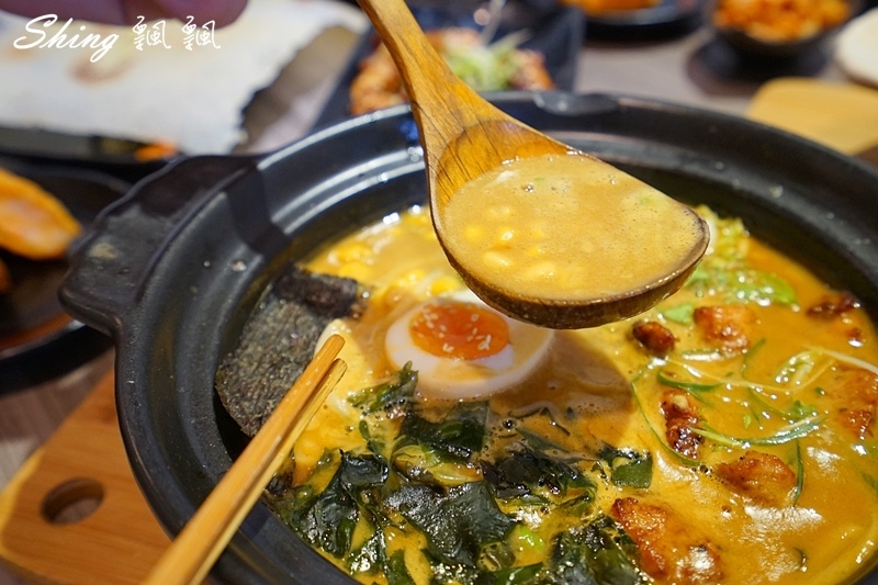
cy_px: 292
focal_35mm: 35
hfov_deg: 54.4
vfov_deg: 37.8
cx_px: 439
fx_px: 853
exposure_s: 1/30
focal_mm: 35
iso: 1250
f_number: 5.6
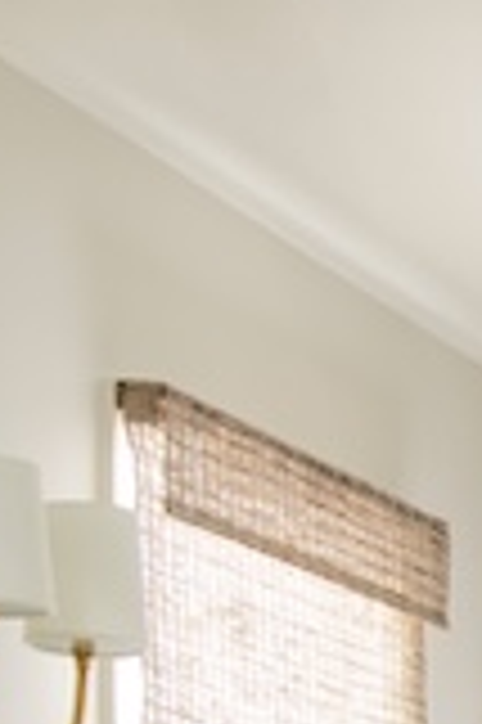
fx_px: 4246
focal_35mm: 211
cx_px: 1824
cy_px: 1324
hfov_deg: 5.7
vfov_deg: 9.3
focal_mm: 34
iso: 160
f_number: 8
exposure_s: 1
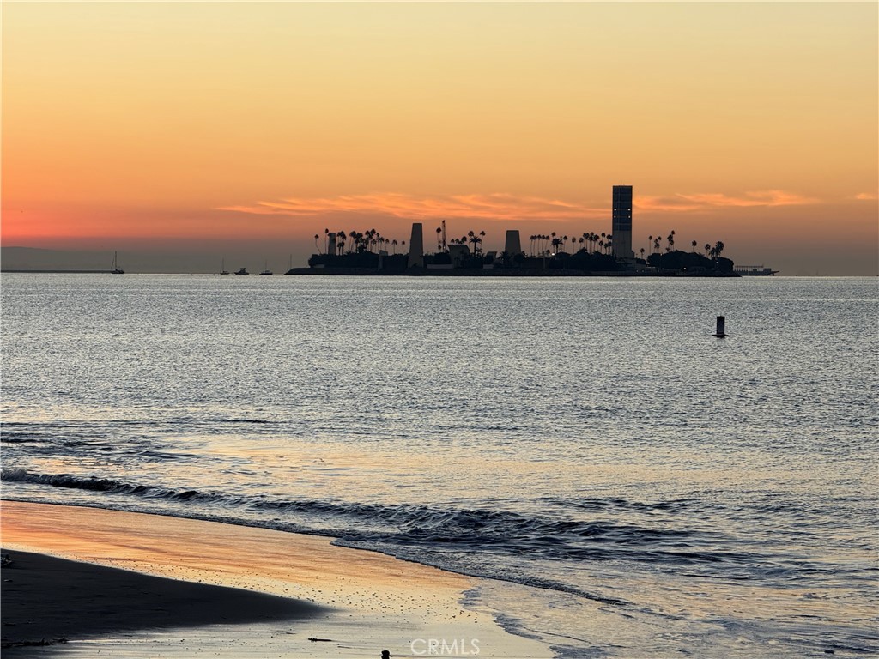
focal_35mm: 120
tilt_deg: -0.8
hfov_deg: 16.4
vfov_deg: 12.3
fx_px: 3047
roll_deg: -0.5
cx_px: 440
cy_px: 330
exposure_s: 1/285
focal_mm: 15.66
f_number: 2.8
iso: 50
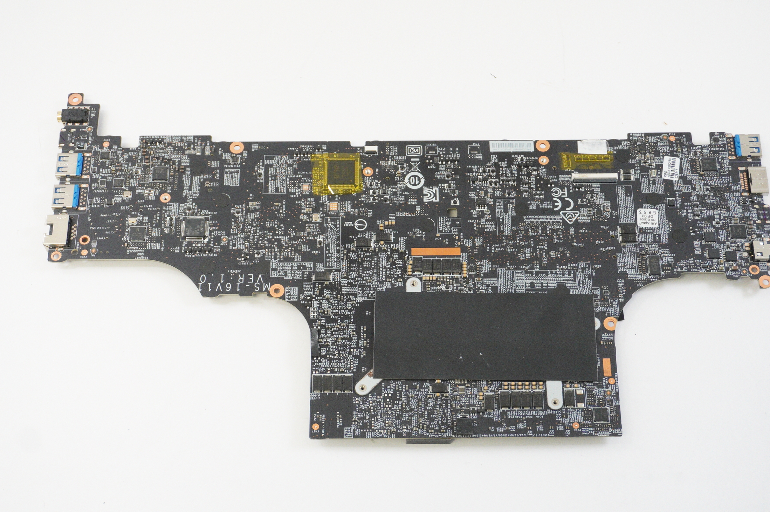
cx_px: 408
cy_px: 274
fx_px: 1239
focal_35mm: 58
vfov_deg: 23.3
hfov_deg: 34.5
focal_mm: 34
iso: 2500
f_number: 5.6
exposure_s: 1/100
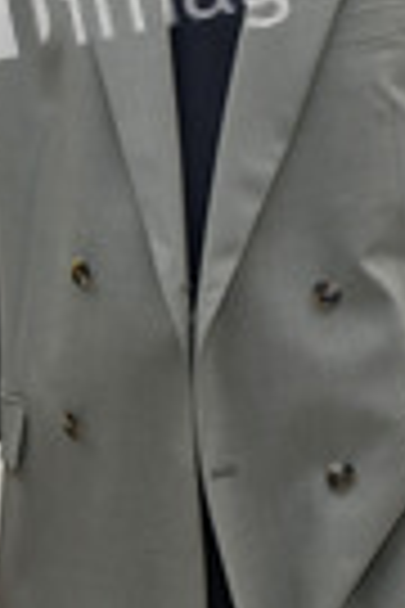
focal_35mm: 195
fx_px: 3290
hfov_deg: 7.0
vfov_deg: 10.5
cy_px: 194
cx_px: 238
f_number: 10
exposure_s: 1/250
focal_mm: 55
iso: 800
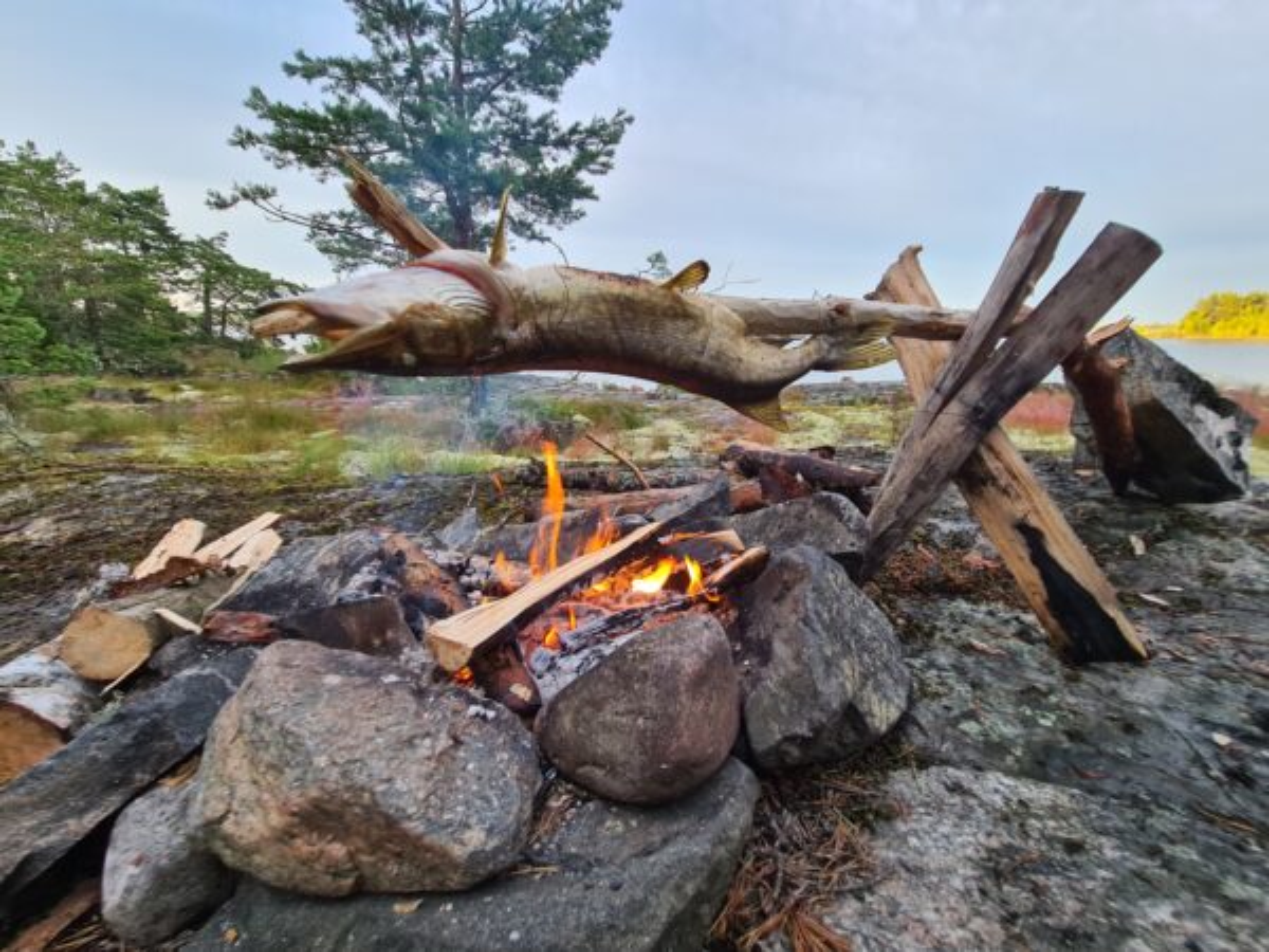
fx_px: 477
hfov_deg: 106.2
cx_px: 634
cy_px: 476
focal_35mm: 13
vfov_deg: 89.9
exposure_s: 1/100
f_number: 2.2
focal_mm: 2.2
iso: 64
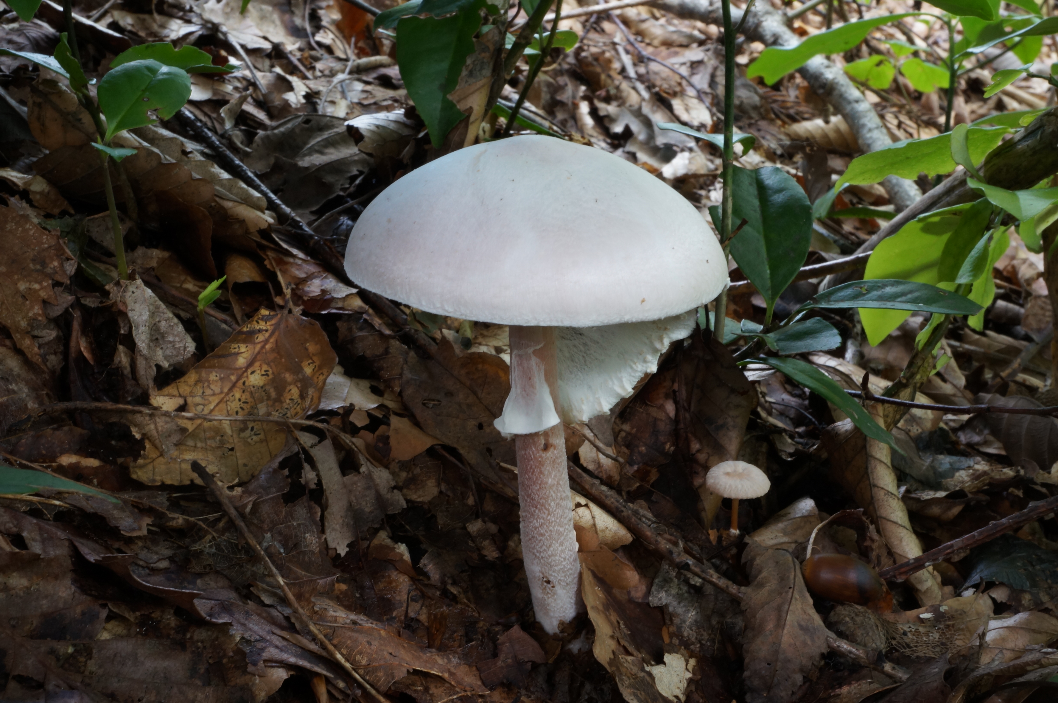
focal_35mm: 45
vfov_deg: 29.8
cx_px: 529
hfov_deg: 43.6
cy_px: 352
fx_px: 1321
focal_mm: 30
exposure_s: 1.3
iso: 400
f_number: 22
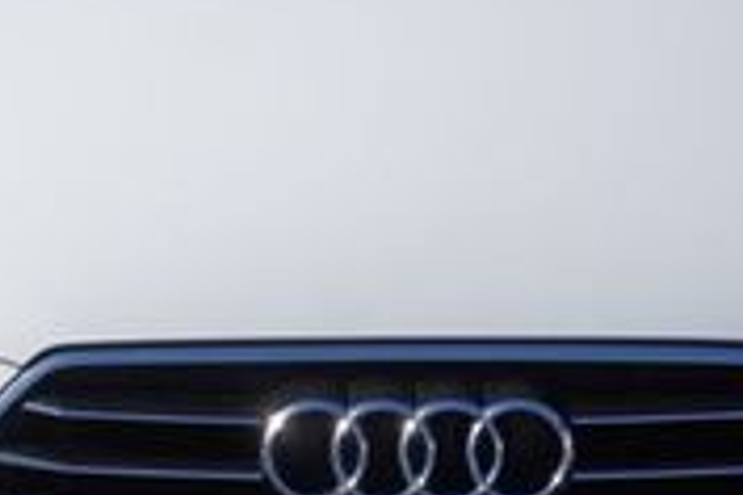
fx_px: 2456
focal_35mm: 119
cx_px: 256
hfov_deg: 17.2
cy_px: 235
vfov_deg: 11.5
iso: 100
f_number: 9
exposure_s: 1/250
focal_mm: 22
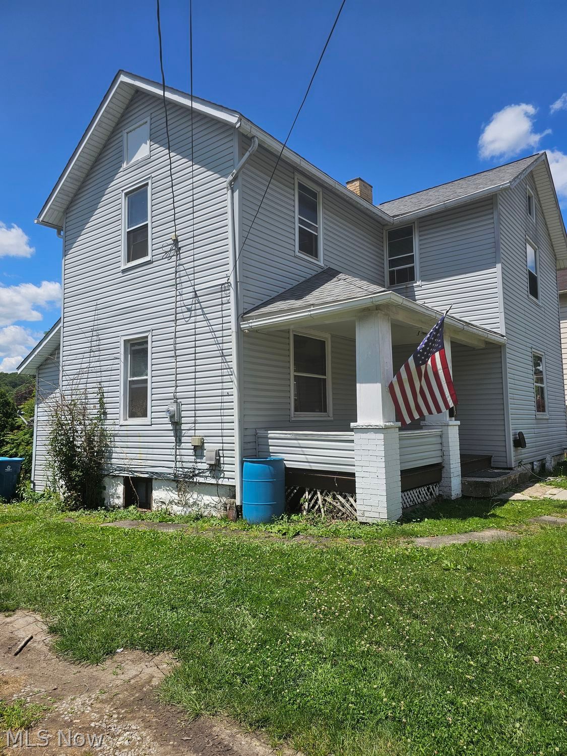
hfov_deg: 58.9
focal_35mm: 23
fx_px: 502
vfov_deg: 73.9
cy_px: 378
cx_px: 284
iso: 10
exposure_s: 1/942
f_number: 1.7
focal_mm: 6.3
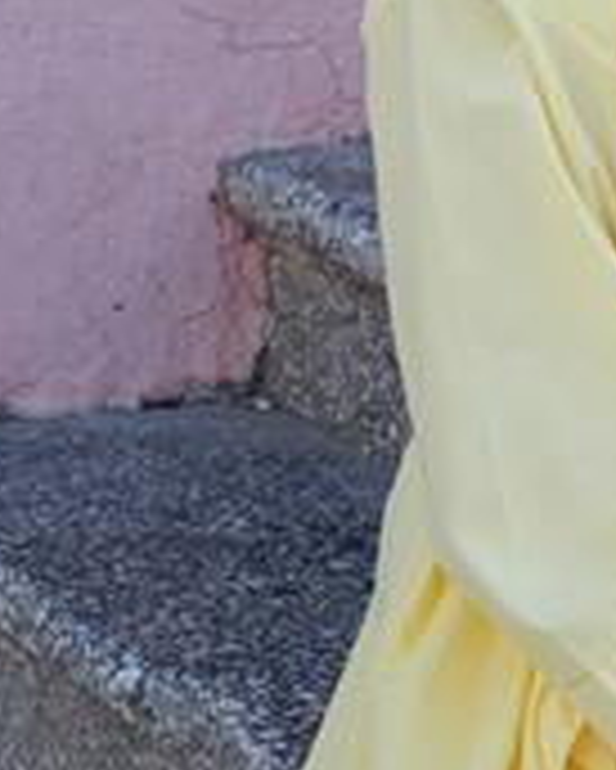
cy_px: 70
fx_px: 3802
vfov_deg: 11.5
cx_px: 827
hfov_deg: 9.1
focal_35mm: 167
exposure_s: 1/210
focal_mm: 70
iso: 320
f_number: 7.1
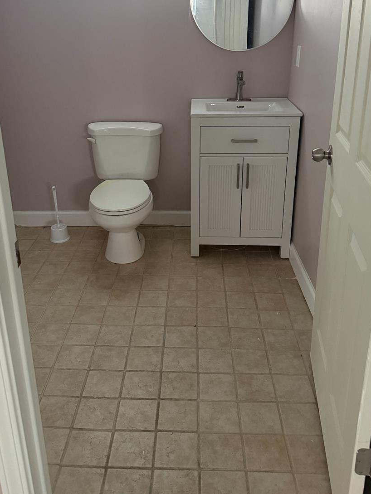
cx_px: 182
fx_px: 471
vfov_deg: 54.8
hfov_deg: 43.0
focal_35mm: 33
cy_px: 187
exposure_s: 1/40
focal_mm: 6.76
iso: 1000
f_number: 1.78
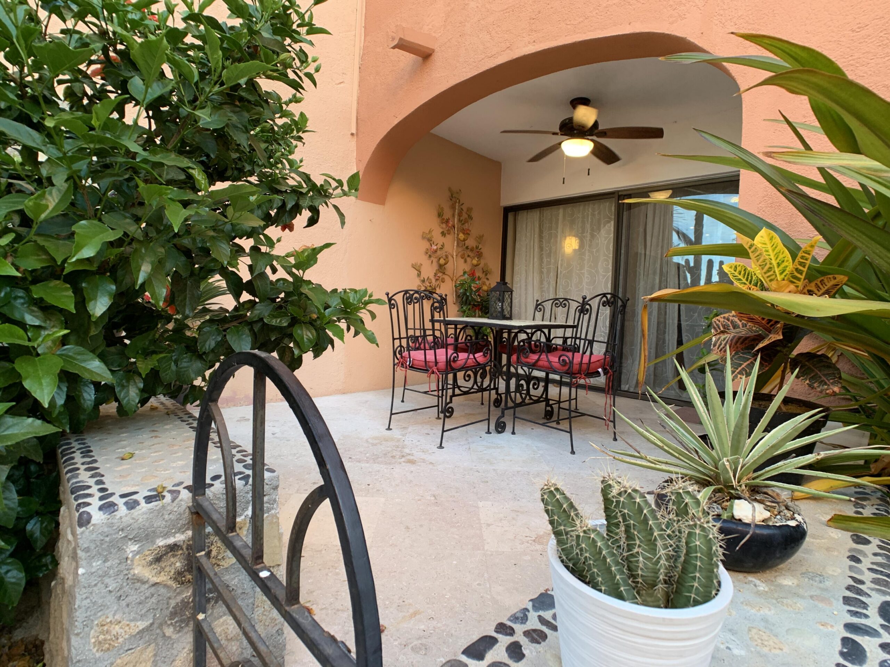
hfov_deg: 67.3
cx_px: 445
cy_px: 334
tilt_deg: -3.3
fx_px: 668
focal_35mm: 26
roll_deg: -2.8
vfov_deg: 53.1
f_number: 1.8
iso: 64
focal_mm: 4.25
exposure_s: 1/121
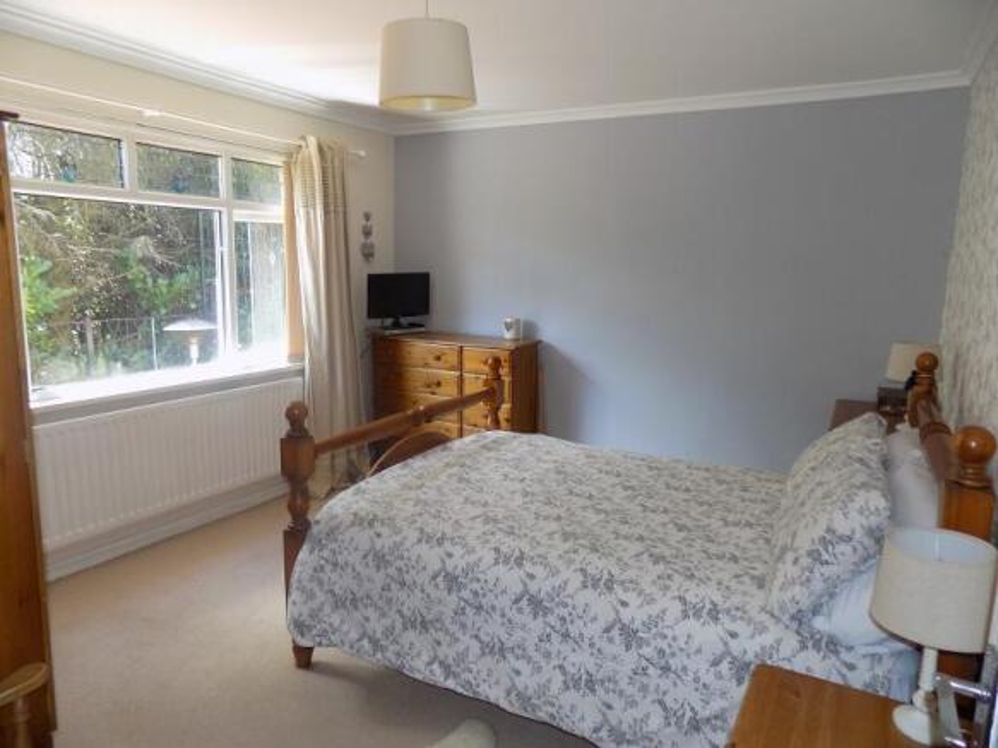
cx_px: 499
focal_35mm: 23
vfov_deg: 58.9
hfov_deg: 73.9
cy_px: 374
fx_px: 663
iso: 125
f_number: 3.1
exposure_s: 1/30
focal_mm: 4
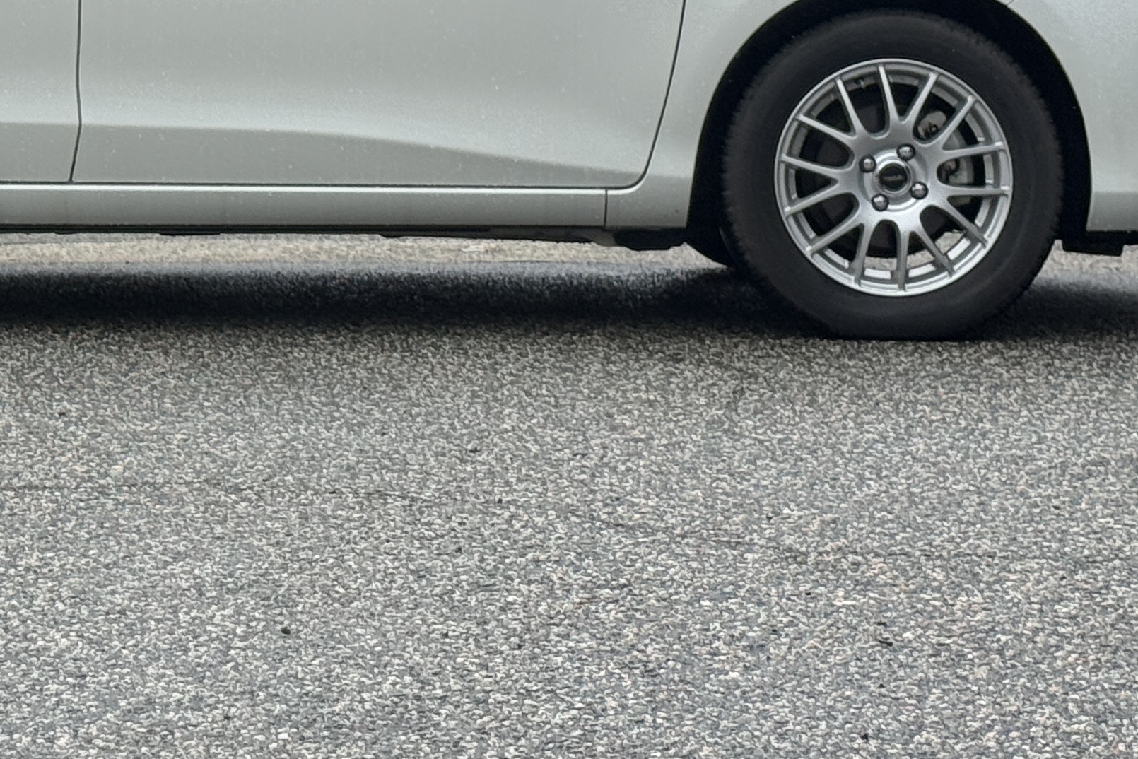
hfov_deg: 16.3
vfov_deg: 10.8
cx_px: 219
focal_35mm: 125
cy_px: -171
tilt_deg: +1.6
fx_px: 3952
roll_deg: -0.6
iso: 64
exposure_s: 1/1931
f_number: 1.78
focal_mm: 6.76
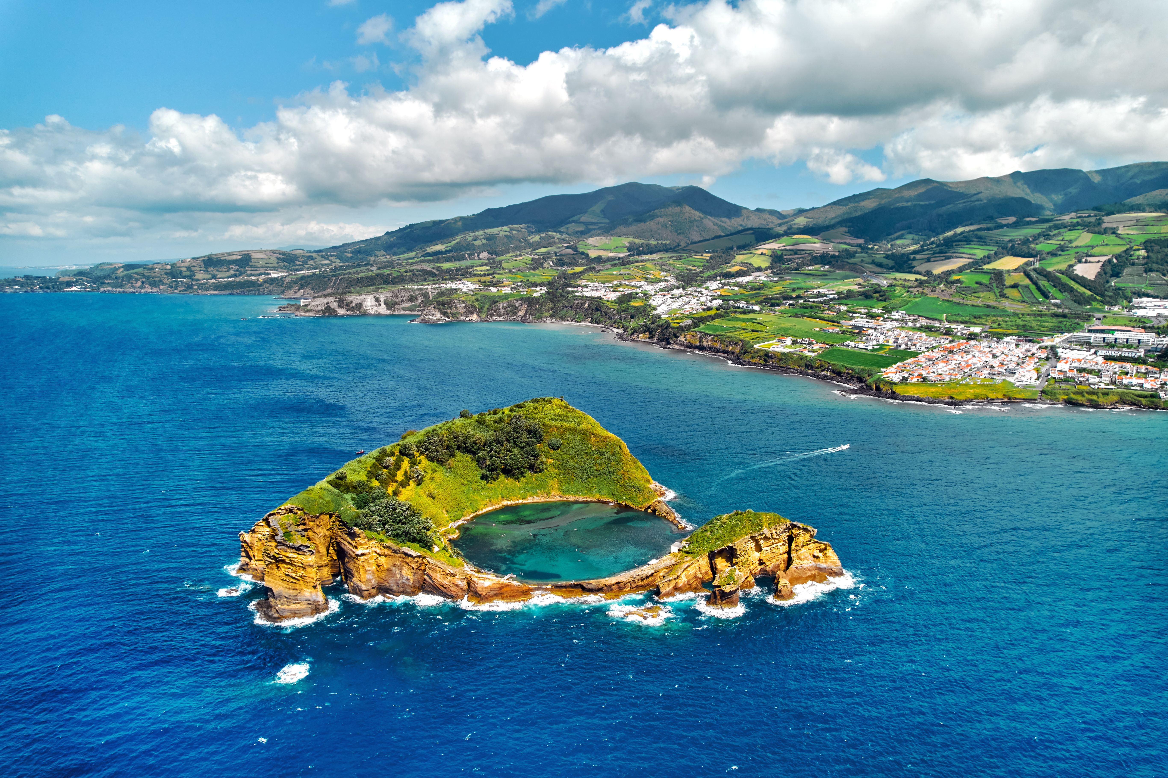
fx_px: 714
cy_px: 389
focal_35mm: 22
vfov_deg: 57.2
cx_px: 584
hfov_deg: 78.6
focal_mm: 8.4
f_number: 2.8
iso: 100
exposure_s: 1/160
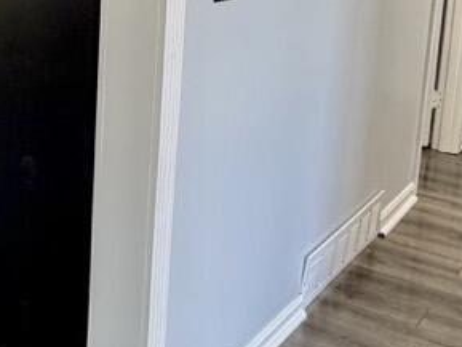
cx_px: 70
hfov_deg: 30.2
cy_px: 24
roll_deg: -1.0
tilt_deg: -9.7
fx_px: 828
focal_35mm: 62
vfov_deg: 23.0
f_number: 2.2
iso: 160
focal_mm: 2.22
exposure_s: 1/120
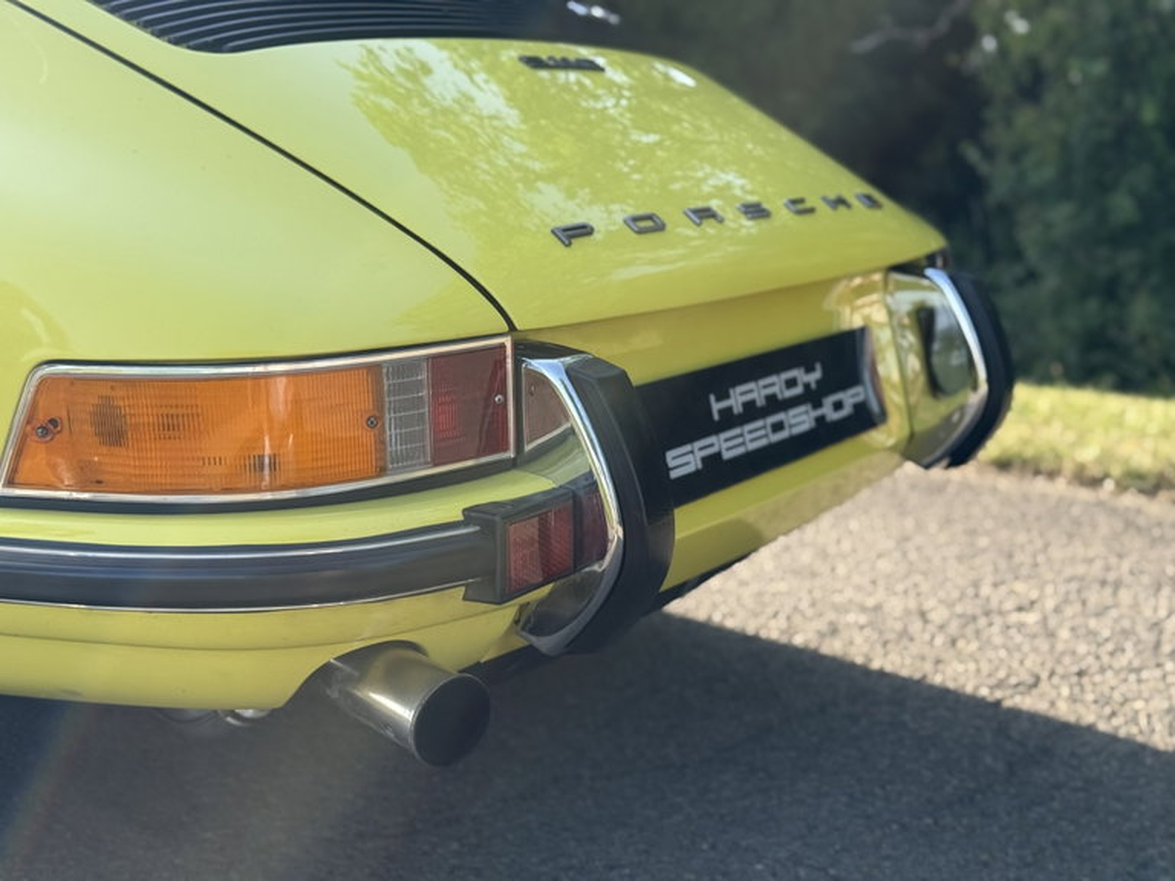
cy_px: 440
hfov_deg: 39.7
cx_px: 588
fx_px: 1629
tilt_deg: -9.4
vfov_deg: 30.3
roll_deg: -0.2
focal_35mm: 48
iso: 100
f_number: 1.78
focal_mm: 6.76
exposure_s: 1/1513
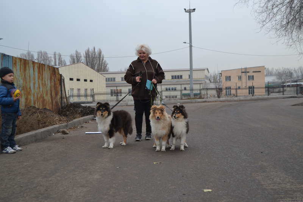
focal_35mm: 46
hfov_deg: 42.3
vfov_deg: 28.9
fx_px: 391
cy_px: 101
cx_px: 152
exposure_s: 1/60
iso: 400
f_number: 4.2
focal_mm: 31
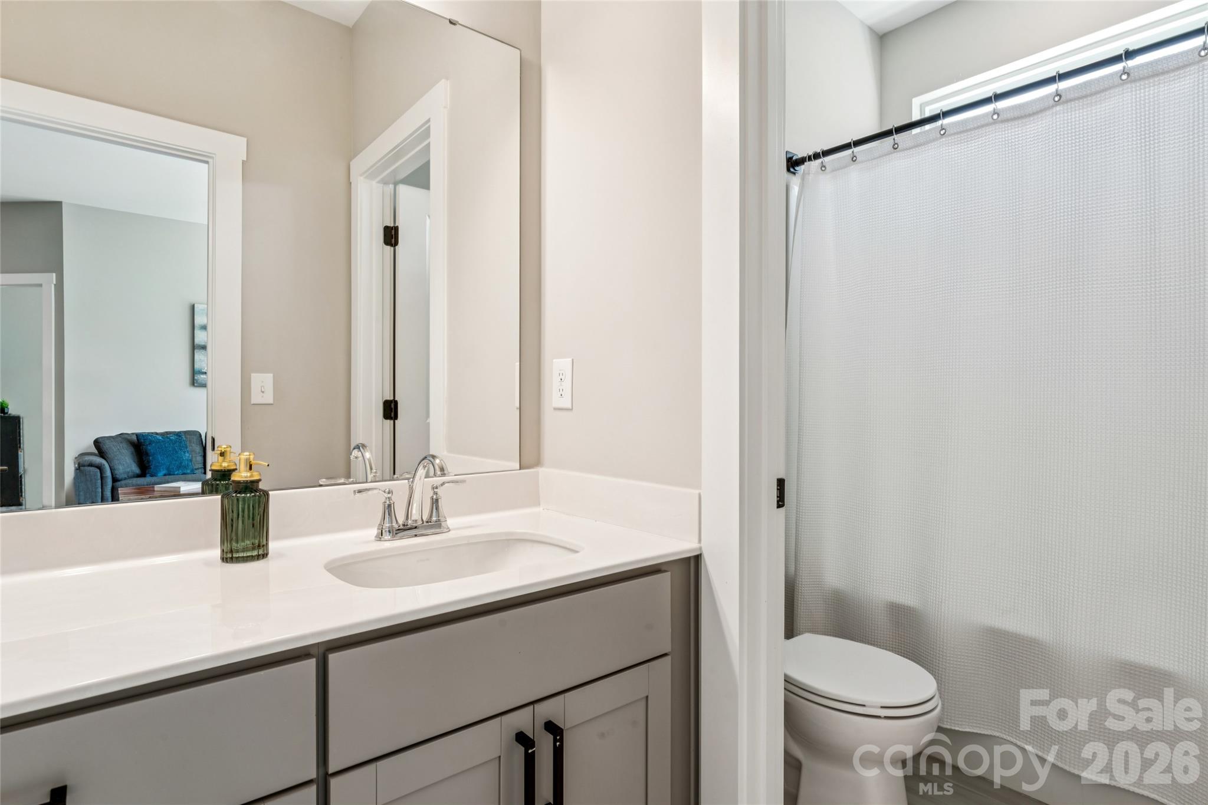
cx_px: 604
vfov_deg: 65.9
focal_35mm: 18
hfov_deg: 88.4
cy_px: 402
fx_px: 621
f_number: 13
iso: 100
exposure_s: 1/2.5
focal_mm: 18.5
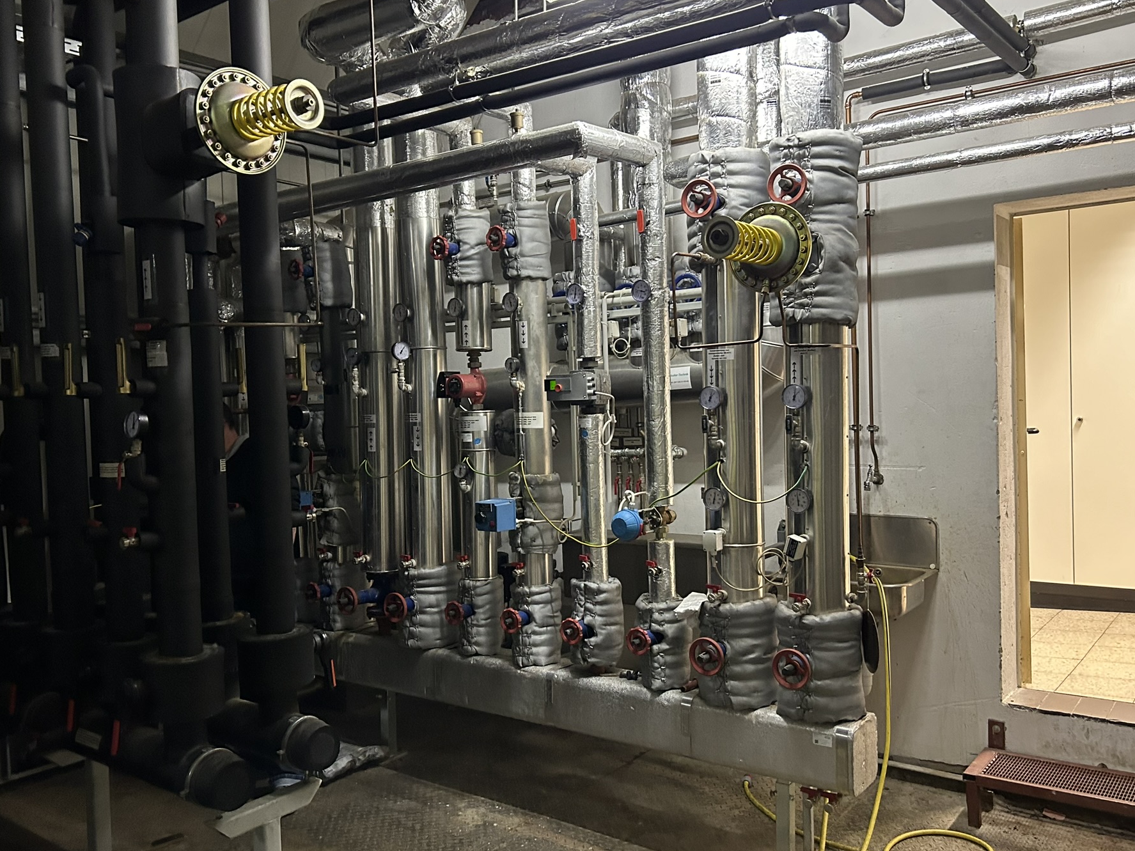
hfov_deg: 60.0
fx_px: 984
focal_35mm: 30
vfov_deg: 46.8
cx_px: 572
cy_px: 415
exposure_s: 1/50
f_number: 1.5
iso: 400
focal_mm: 5.7
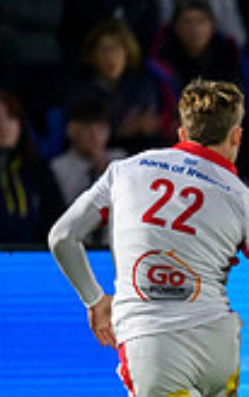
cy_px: 250
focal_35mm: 2239
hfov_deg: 0.6
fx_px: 24226
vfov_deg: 0.9
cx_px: 726
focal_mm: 560
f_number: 4
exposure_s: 1/1250
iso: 4000
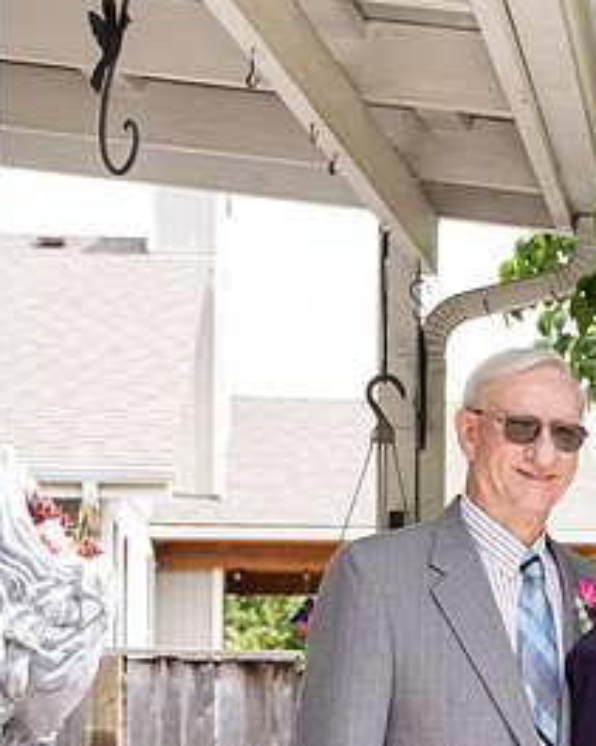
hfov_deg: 15.5
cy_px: 610
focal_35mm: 96
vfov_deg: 19.7
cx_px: 696
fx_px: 2118
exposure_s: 1/500
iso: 400
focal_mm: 40
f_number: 5
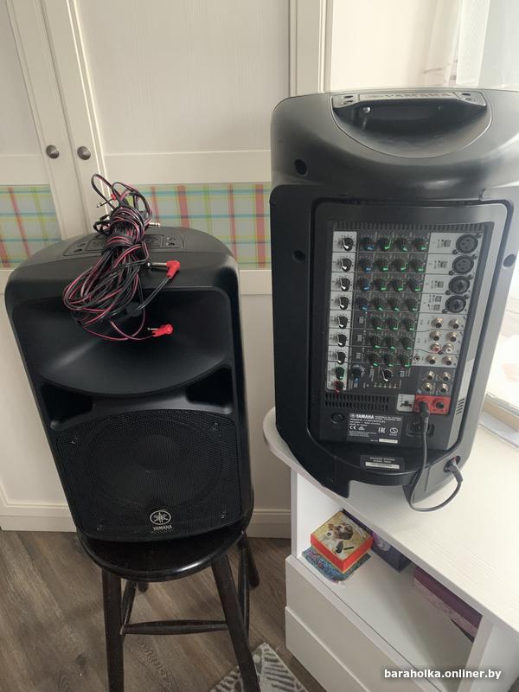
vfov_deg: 67.3
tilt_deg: -31.1
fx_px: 520
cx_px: 260
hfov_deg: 53.1
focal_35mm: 26
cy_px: 346
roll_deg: +4.0
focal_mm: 4.25
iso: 400
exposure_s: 1/33
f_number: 1.8
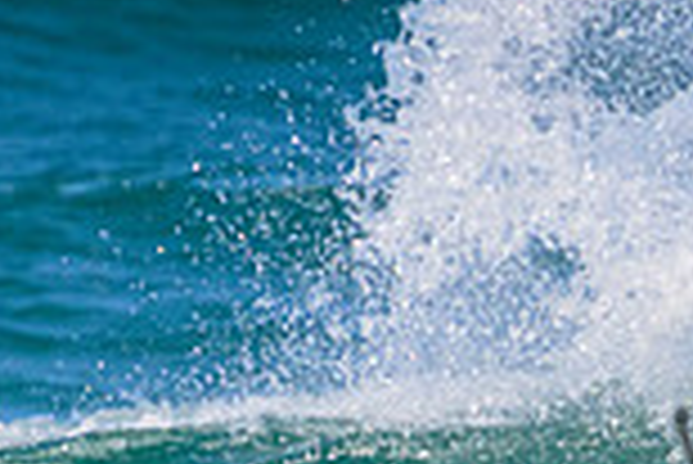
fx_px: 79248
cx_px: 657
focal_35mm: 4113
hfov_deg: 0.5
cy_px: 643
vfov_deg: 0.3
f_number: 11
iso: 1800
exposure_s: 1/2000
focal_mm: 800
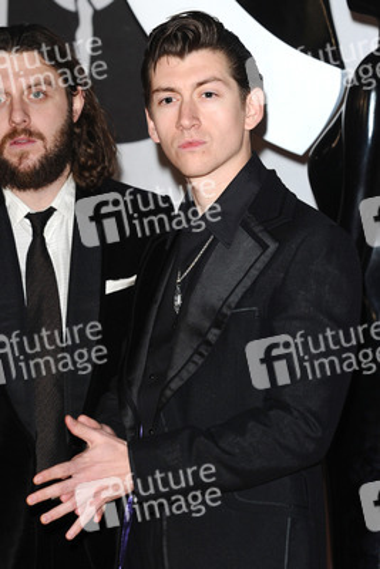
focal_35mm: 168
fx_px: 2657
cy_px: 284
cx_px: 190
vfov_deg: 12.2
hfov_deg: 8.2
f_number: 4.5
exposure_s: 1/250
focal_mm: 112
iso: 320
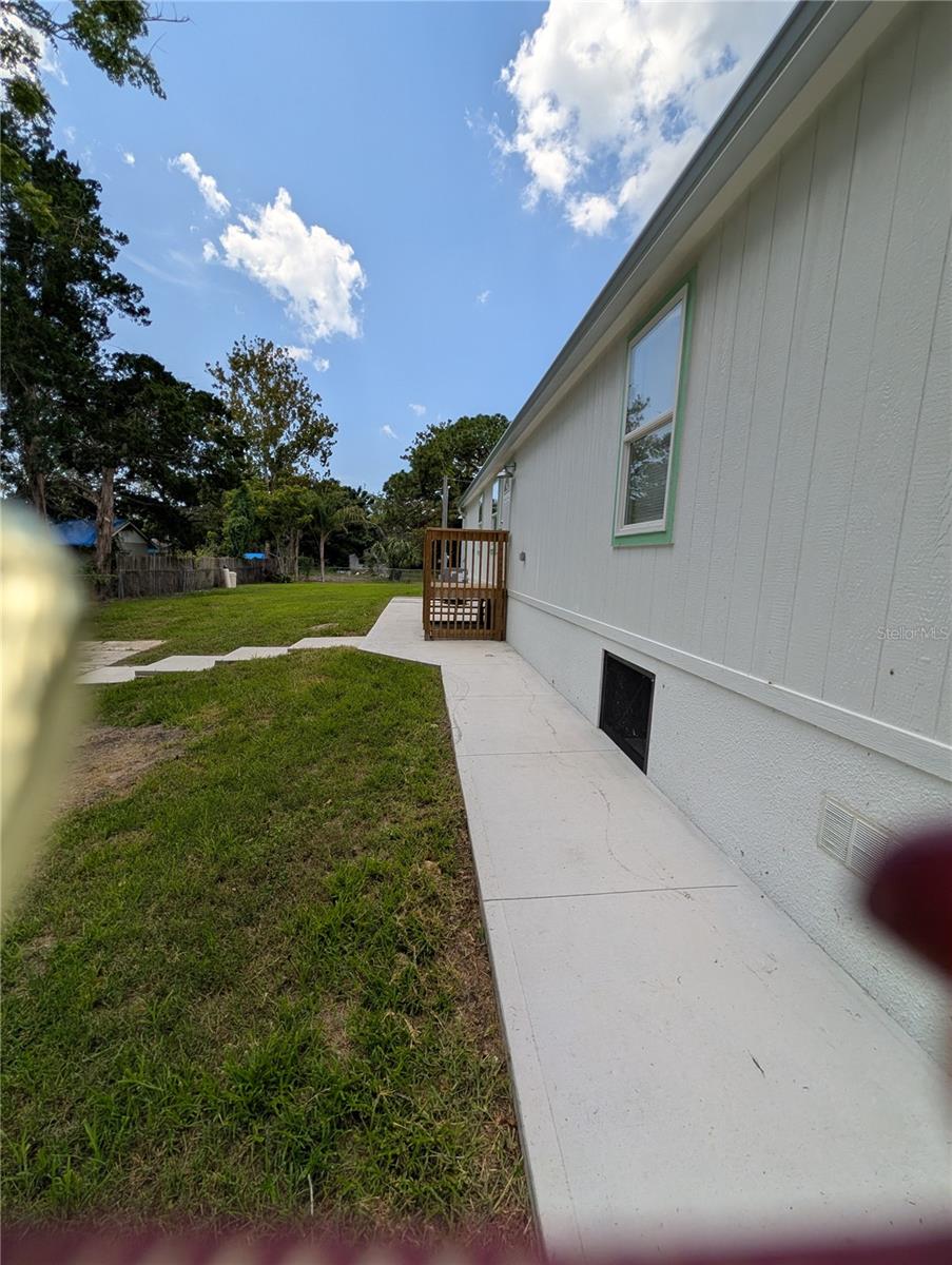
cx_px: 476
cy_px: 632
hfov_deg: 94.6
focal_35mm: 12
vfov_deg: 110.5
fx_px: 439
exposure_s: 1/2660
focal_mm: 2.02
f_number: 1.7
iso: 46
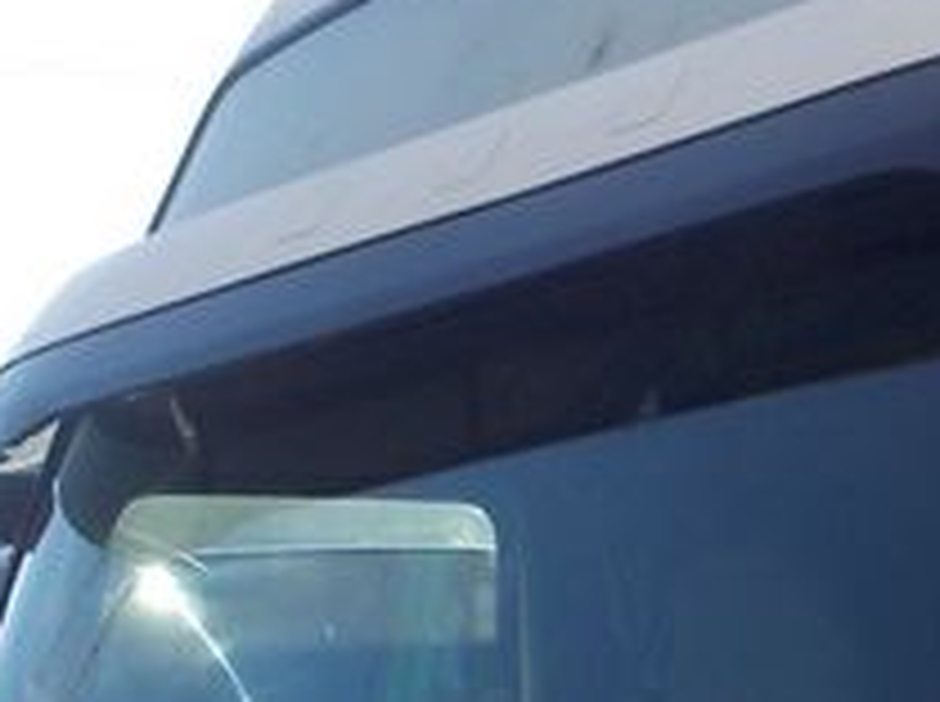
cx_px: 1106
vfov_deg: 16.4
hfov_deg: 20.7
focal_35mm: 89
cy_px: 544
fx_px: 2413
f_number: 3.3
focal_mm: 4.1
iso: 80
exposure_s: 1/320
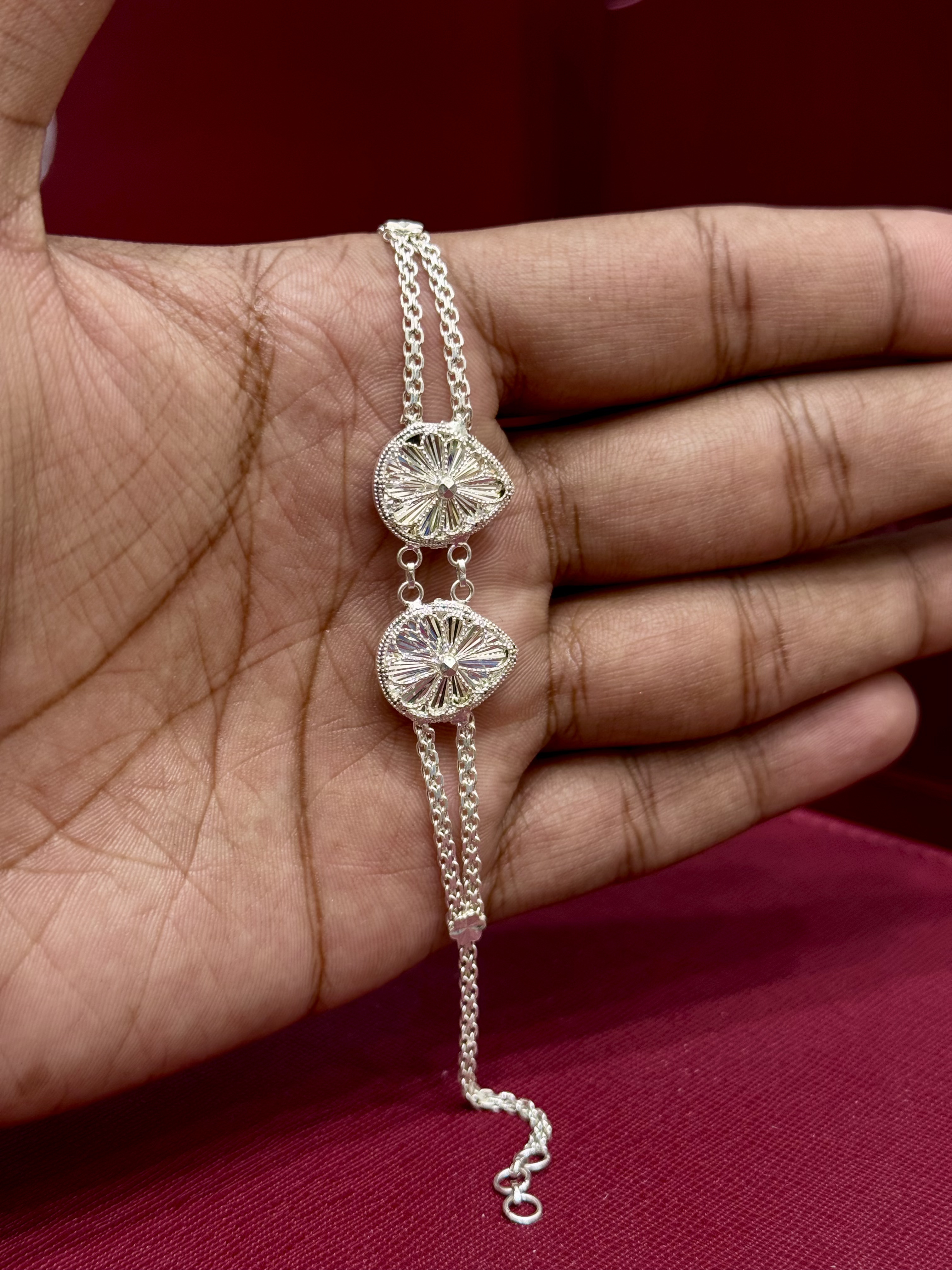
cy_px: 635
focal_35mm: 48
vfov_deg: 39.7
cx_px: 476
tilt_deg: -18.4
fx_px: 1760
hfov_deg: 30.3
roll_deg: +1.3
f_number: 1.78
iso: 64
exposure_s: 1/163
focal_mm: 6.76
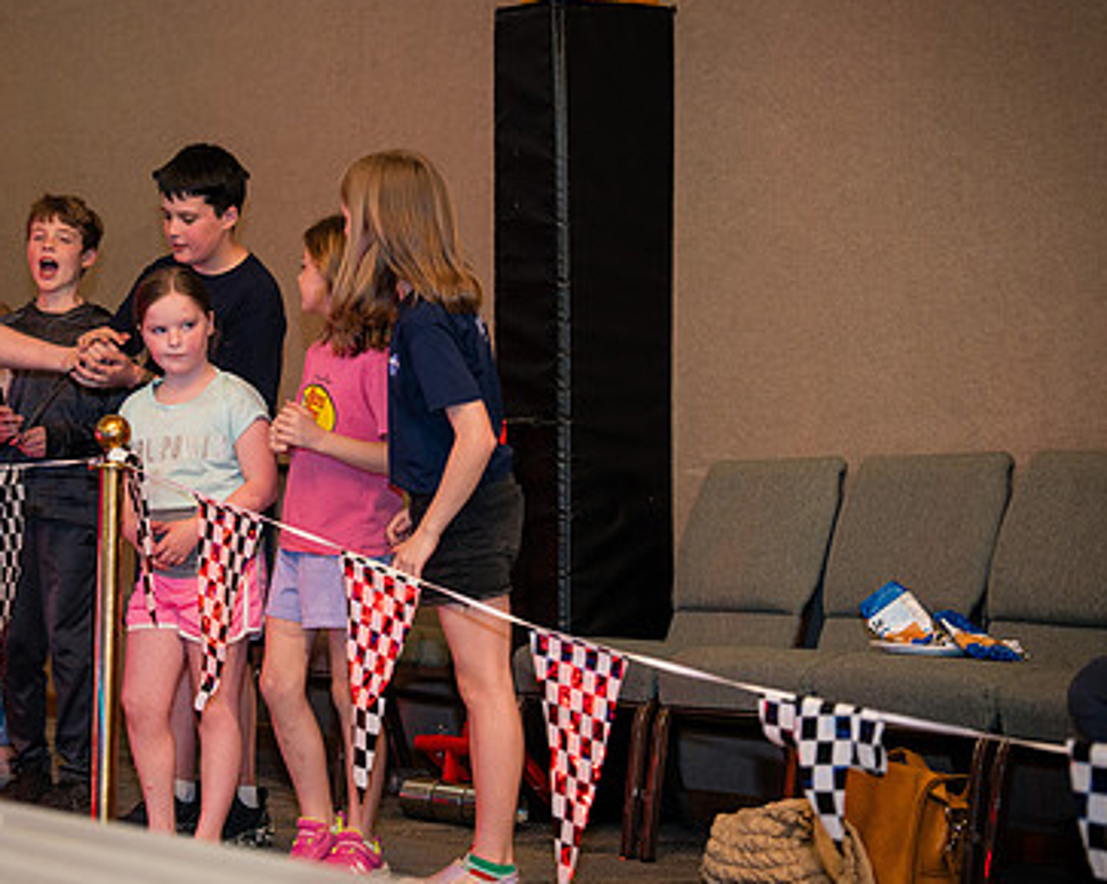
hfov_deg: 18.2
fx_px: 3438
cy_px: 428
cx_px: 284
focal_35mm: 105
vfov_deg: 14.7
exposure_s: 1/160
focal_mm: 70
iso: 800
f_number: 3.2
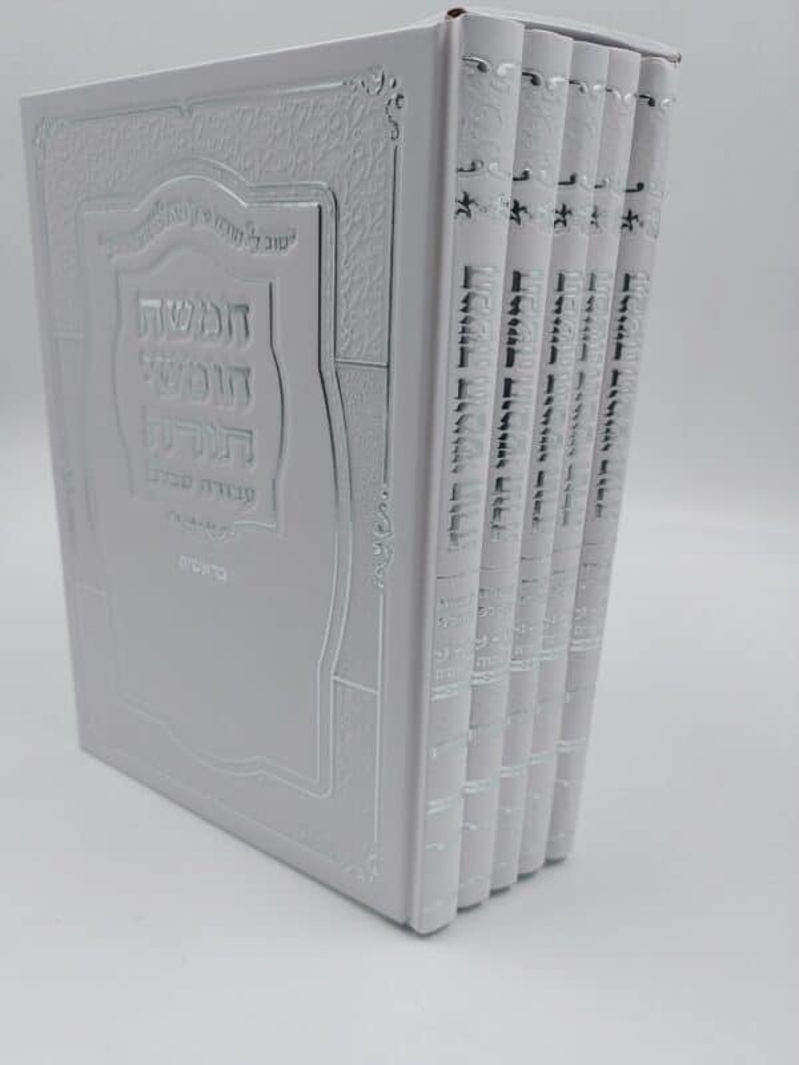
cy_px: 532
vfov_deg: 71.6
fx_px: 739
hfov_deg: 56.8
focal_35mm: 24
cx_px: 400
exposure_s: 1/238
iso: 40
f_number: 1.8
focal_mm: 5.23
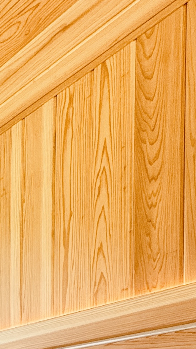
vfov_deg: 26.7
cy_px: 449
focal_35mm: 67
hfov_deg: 12.7
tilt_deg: -0.7
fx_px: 619
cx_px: -310
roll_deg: -0.3
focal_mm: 2.22
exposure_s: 1/99
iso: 100
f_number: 2.2
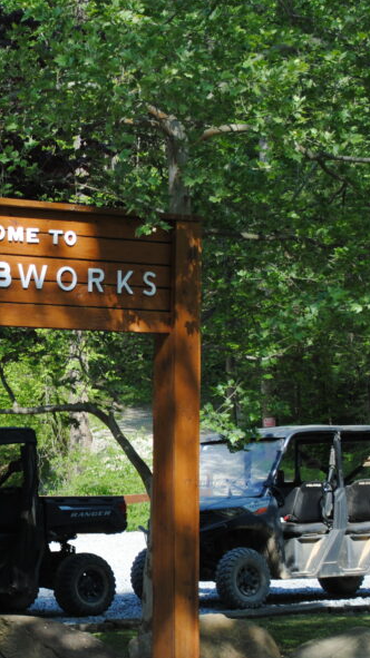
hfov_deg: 10.8
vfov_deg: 19.6
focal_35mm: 109
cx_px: -144
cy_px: 361
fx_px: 1903
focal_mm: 40
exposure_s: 1/250
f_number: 5.6
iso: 125
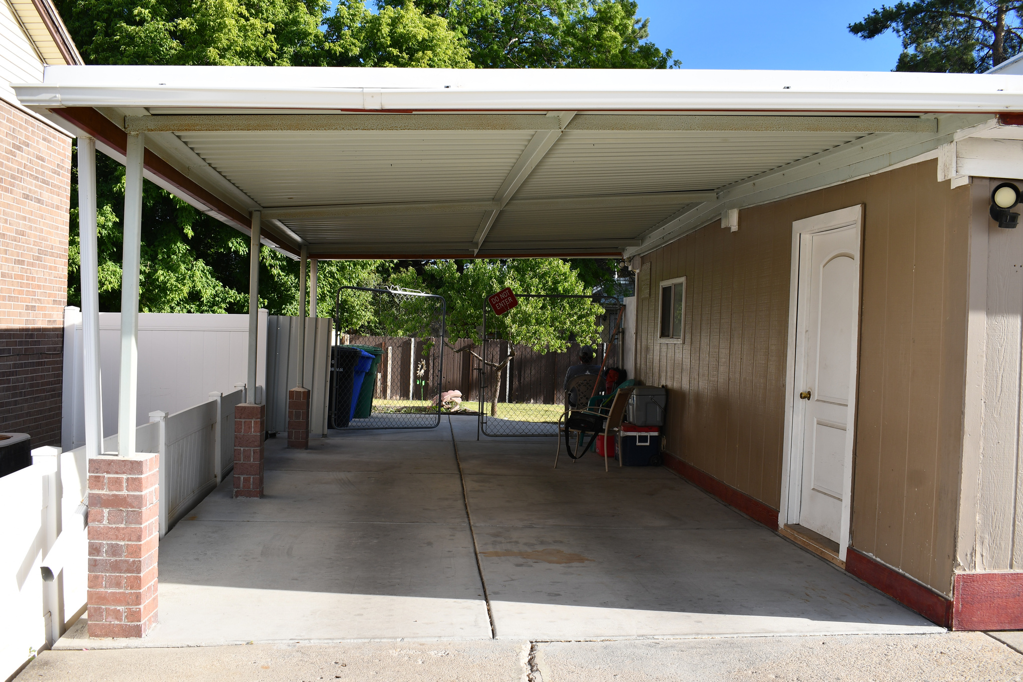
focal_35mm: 33
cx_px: 512
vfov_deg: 40.0
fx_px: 938
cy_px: 341
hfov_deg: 57.2
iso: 100
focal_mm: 22
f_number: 7.1
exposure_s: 1/200
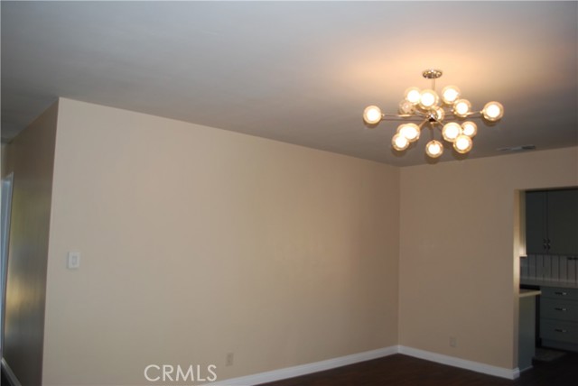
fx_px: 434
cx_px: 289
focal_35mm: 27
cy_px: 193
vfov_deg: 48.0
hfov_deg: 67.3
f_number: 3.5
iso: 200
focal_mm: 18
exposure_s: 1/60
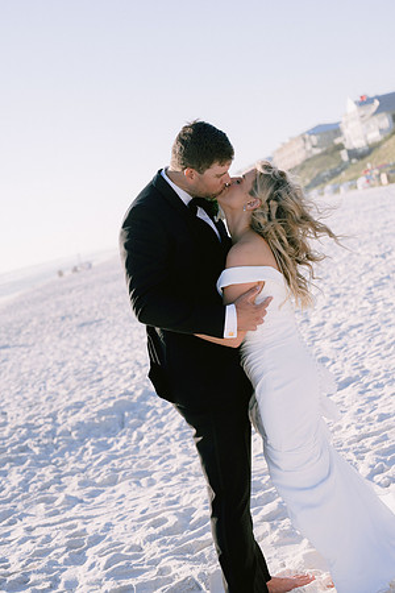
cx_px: 198
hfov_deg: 27.0
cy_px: 296
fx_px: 823
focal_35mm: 50
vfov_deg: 39.6
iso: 200
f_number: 3.5
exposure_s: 1/1250
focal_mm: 50
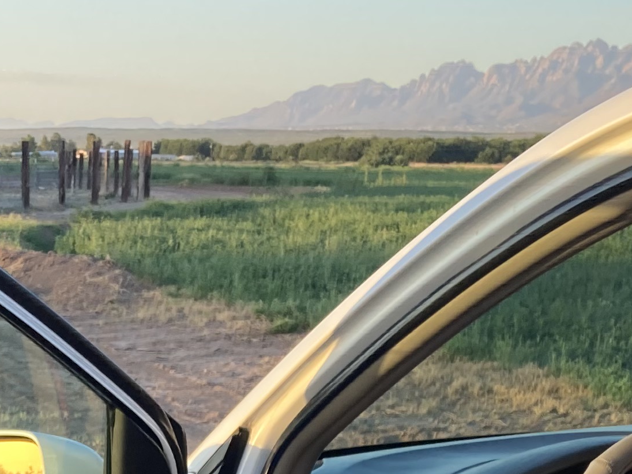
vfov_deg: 13.4
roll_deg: -1.1
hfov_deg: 18.9
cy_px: 747
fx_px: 1881
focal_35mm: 103
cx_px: 112
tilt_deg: -17.0
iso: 25
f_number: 1.8
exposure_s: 1/122
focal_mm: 3.99
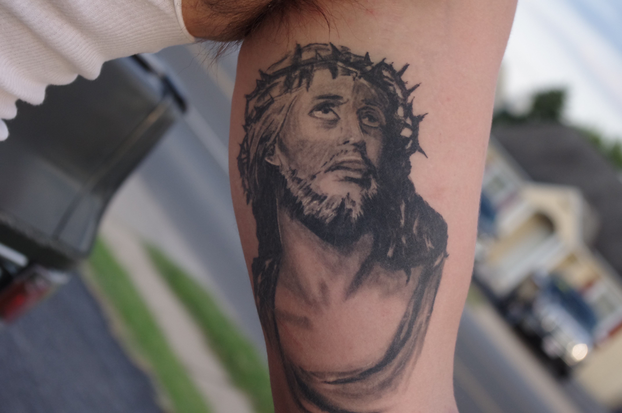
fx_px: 1294
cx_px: 311
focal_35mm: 75
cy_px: 206
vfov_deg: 18.1
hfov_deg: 27.0
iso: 800
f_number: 7.1
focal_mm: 50
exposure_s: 1/400
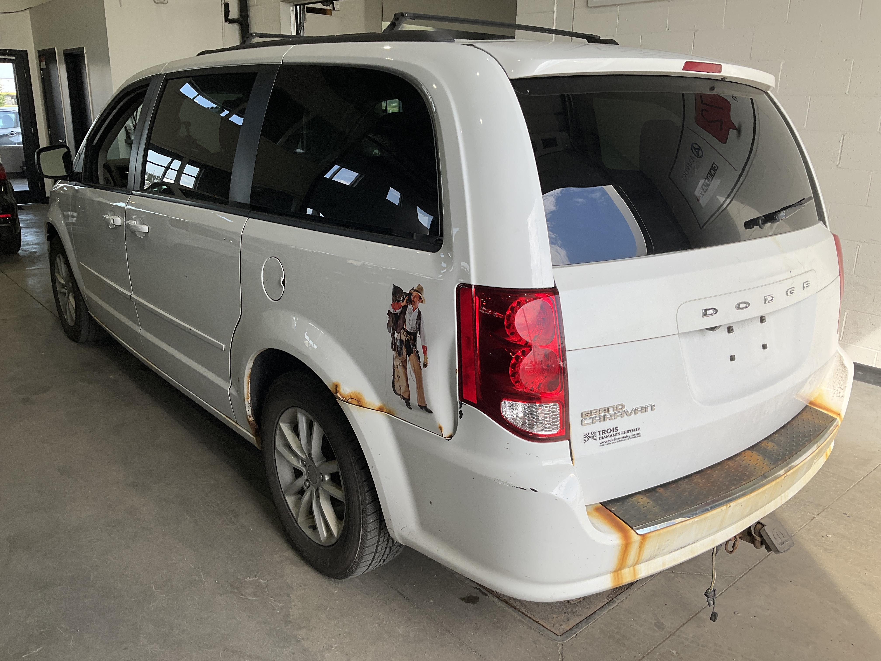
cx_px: 440
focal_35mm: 29
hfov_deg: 61.7
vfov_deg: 48.2
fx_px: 738
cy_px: 330
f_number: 1.8
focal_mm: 3
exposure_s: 1/425
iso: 25
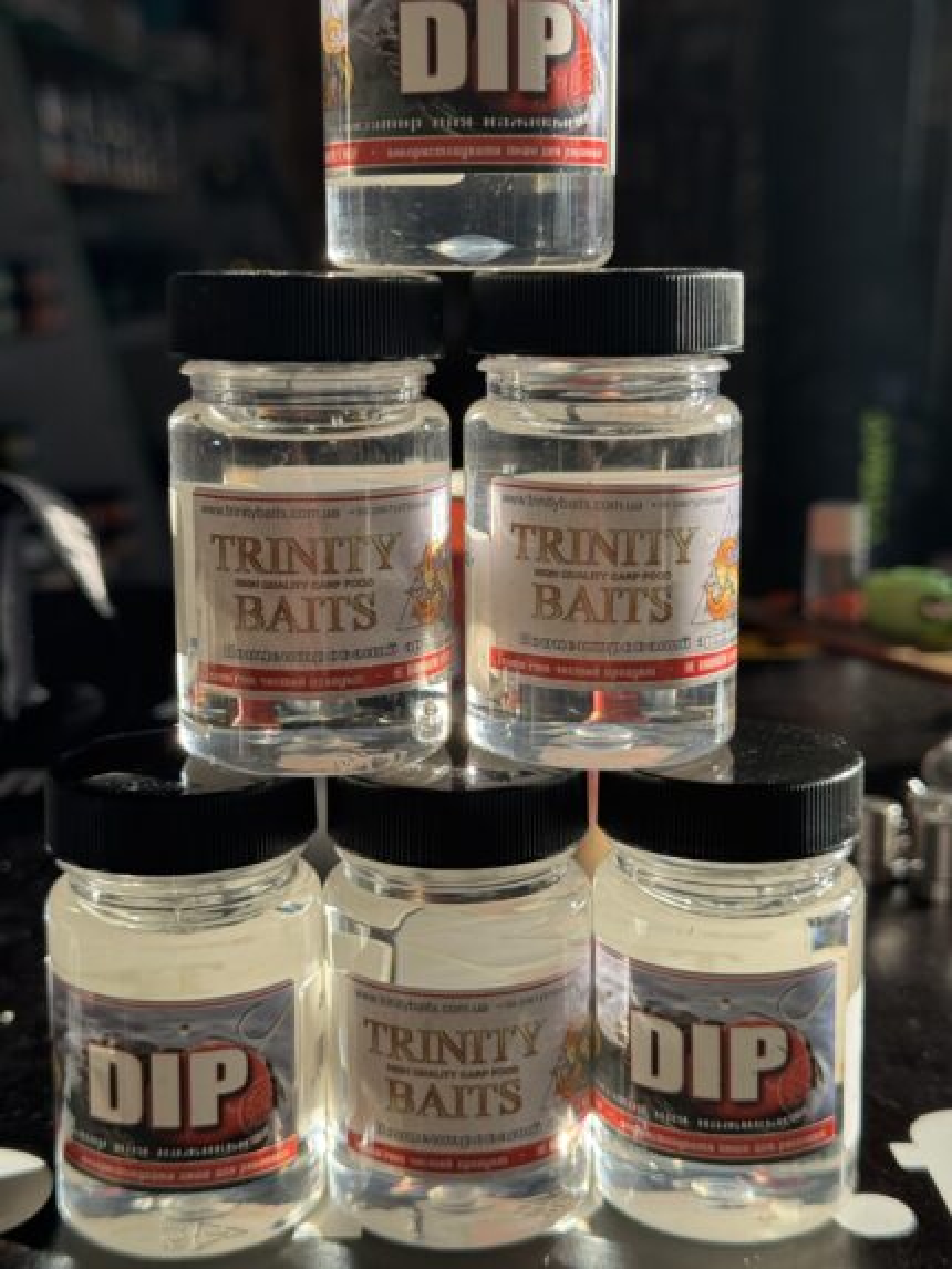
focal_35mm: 48
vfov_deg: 39.6
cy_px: 634
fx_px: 1759
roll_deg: -0.2
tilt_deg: -12.3
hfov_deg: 30.3
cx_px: 476
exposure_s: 1/651
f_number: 1.78
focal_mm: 6.76
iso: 64
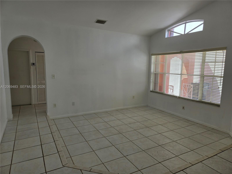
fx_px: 154
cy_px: 87
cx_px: 116
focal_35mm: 23
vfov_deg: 58.9
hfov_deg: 73.9
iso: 25
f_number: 1.8
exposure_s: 1/370
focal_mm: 5.4
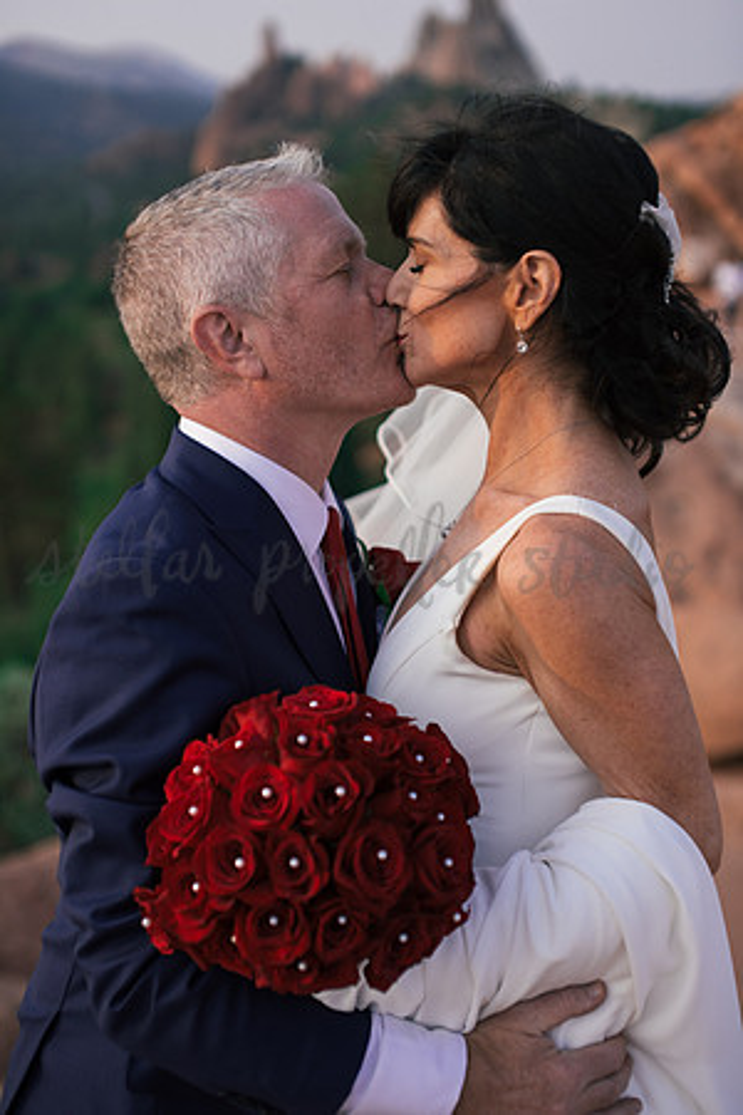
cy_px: 558
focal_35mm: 50
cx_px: 372
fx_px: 1548
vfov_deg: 39.6
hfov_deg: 27.0
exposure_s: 1/1250
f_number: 2.5
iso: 125
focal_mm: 50
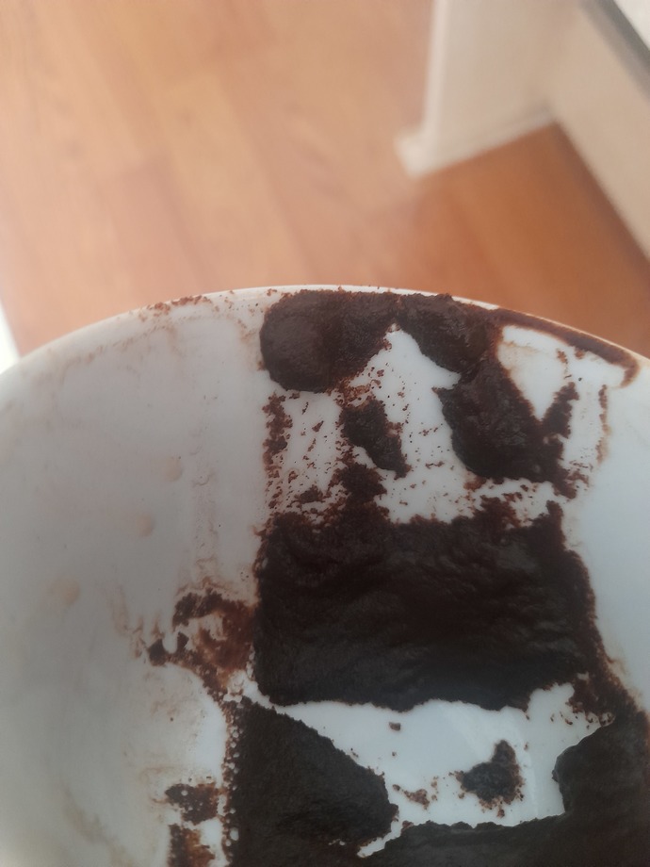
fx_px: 626
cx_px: 325
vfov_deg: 69.4
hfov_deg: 54.9
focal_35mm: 25
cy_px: 434
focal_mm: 4.6
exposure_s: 1/25
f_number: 2
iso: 640
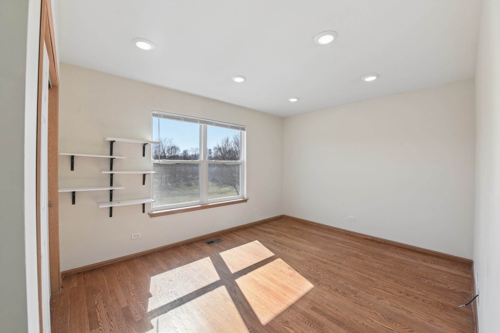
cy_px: 166
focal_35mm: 14
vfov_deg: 81.2
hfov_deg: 104.2
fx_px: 194
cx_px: 250
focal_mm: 14
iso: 400
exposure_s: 1/200
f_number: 8
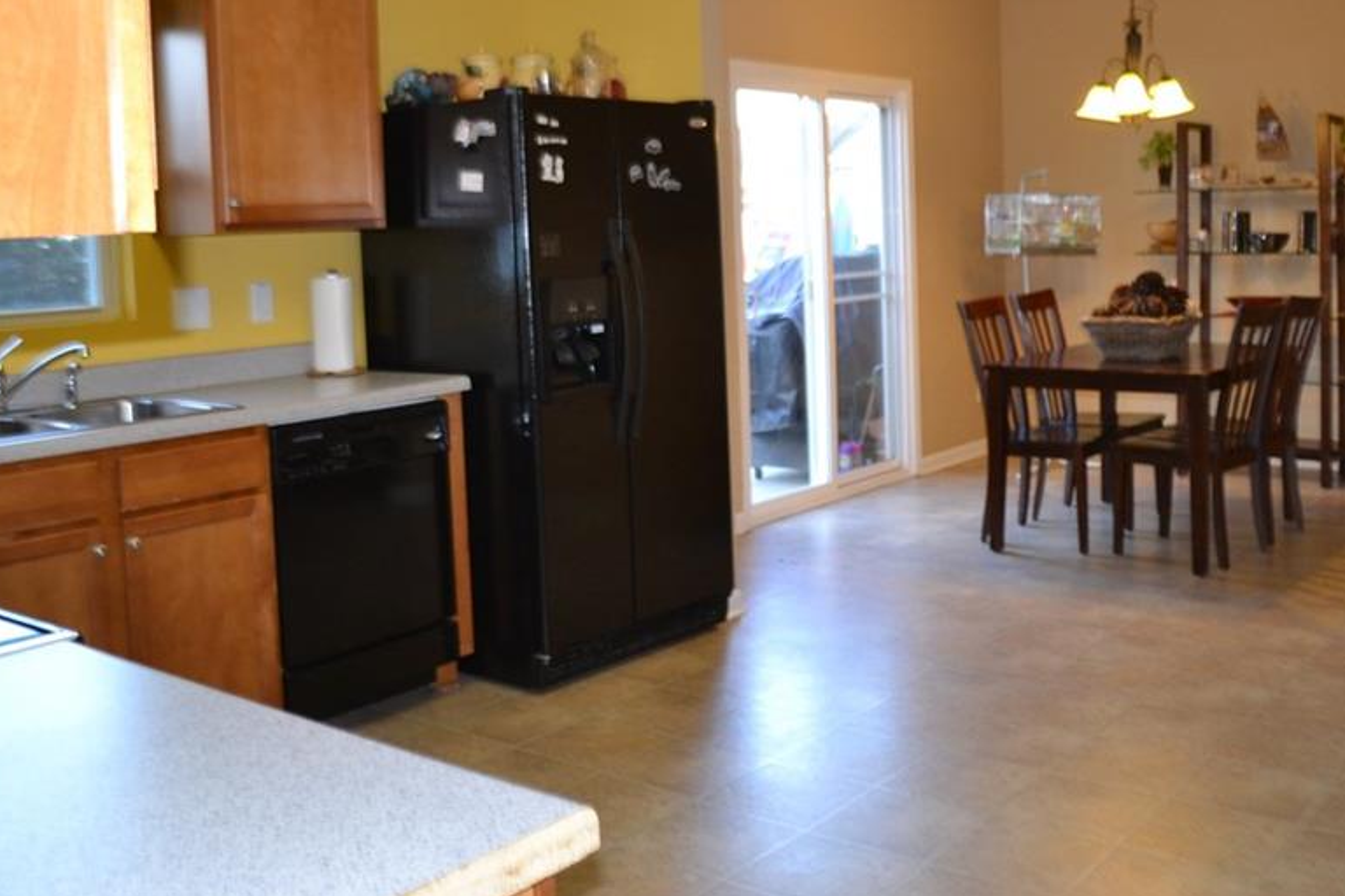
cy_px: 327
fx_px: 1345
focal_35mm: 36
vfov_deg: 36.6
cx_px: 685
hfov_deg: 53.1
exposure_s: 1/60
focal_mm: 18
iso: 800
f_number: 3.5
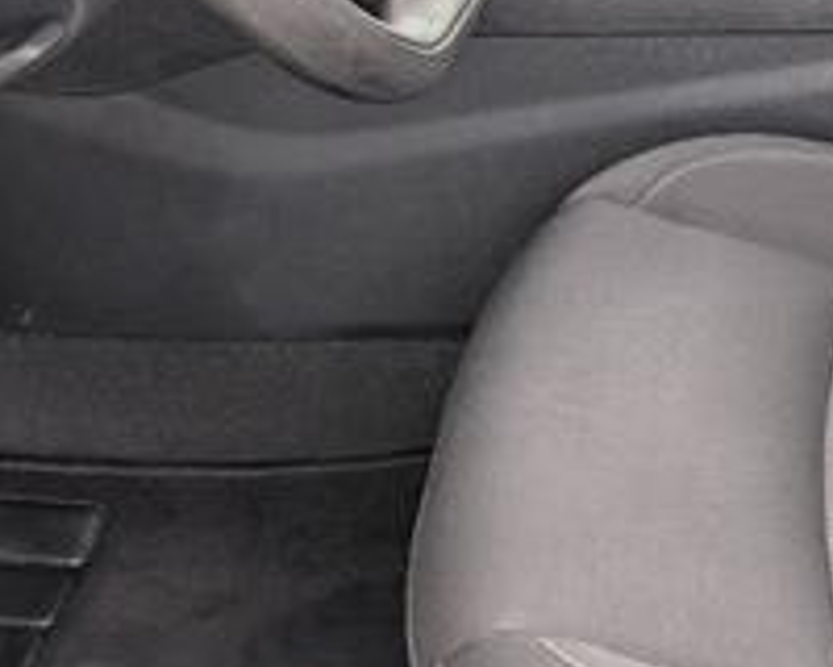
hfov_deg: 24.5
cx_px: 791
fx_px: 1849
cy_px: 171
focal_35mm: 75
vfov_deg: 20.3
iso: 156
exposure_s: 1/588
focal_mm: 6.9
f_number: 1.68
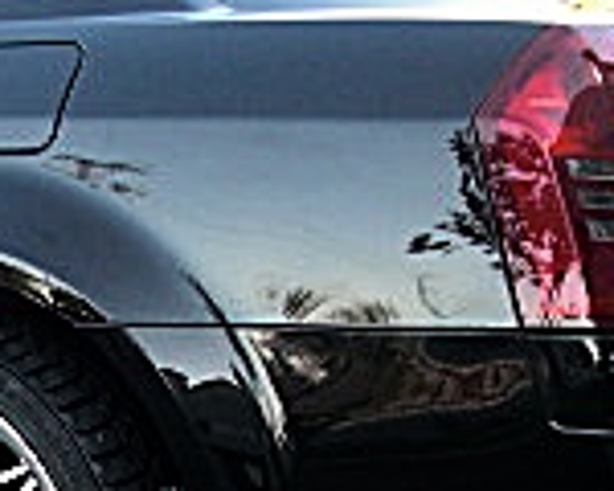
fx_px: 2726
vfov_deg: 10.1
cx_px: -156
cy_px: 651
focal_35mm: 150
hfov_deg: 12.5
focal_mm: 6.3
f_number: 2.8
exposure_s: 1/80
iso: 50
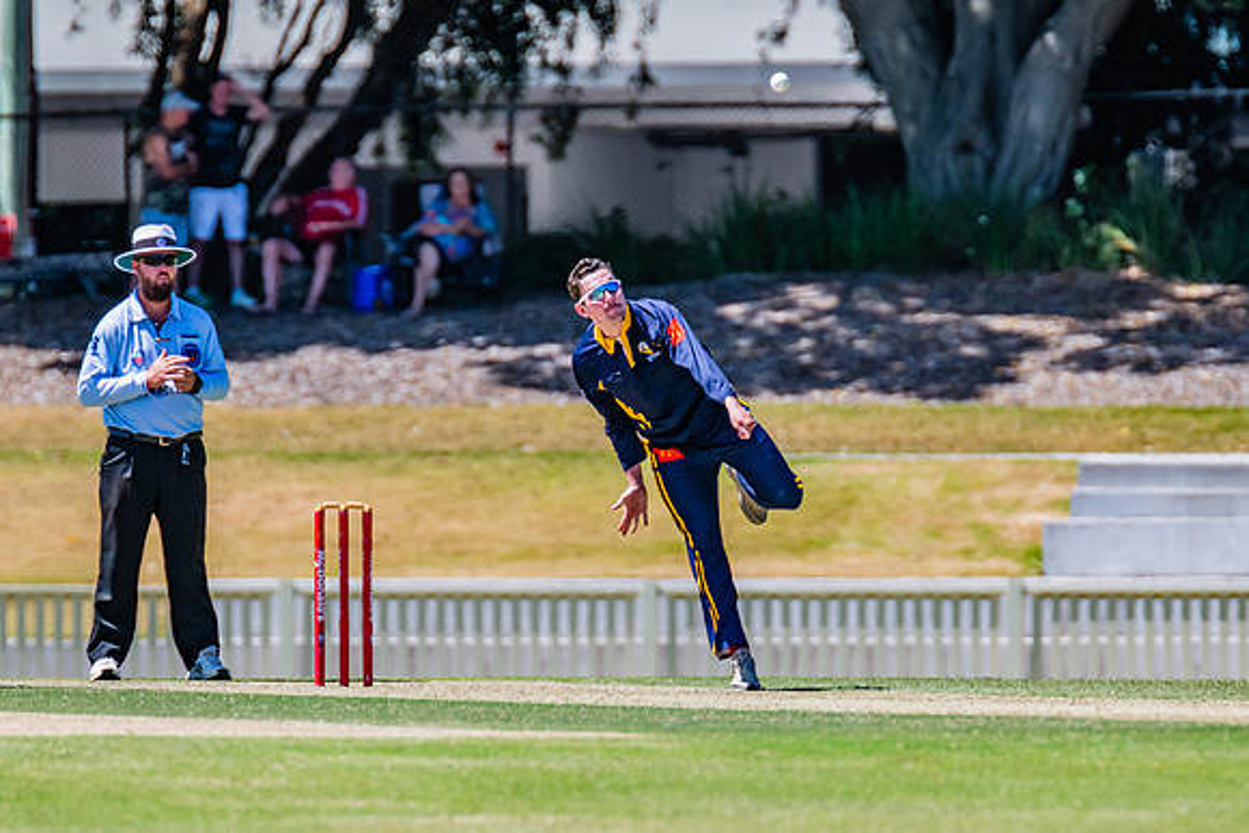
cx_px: 708
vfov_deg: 1.8
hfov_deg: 2.8
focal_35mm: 747
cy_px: 474
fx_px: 25917
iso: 640
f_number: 7.1
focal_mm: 600
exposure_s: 1/2000
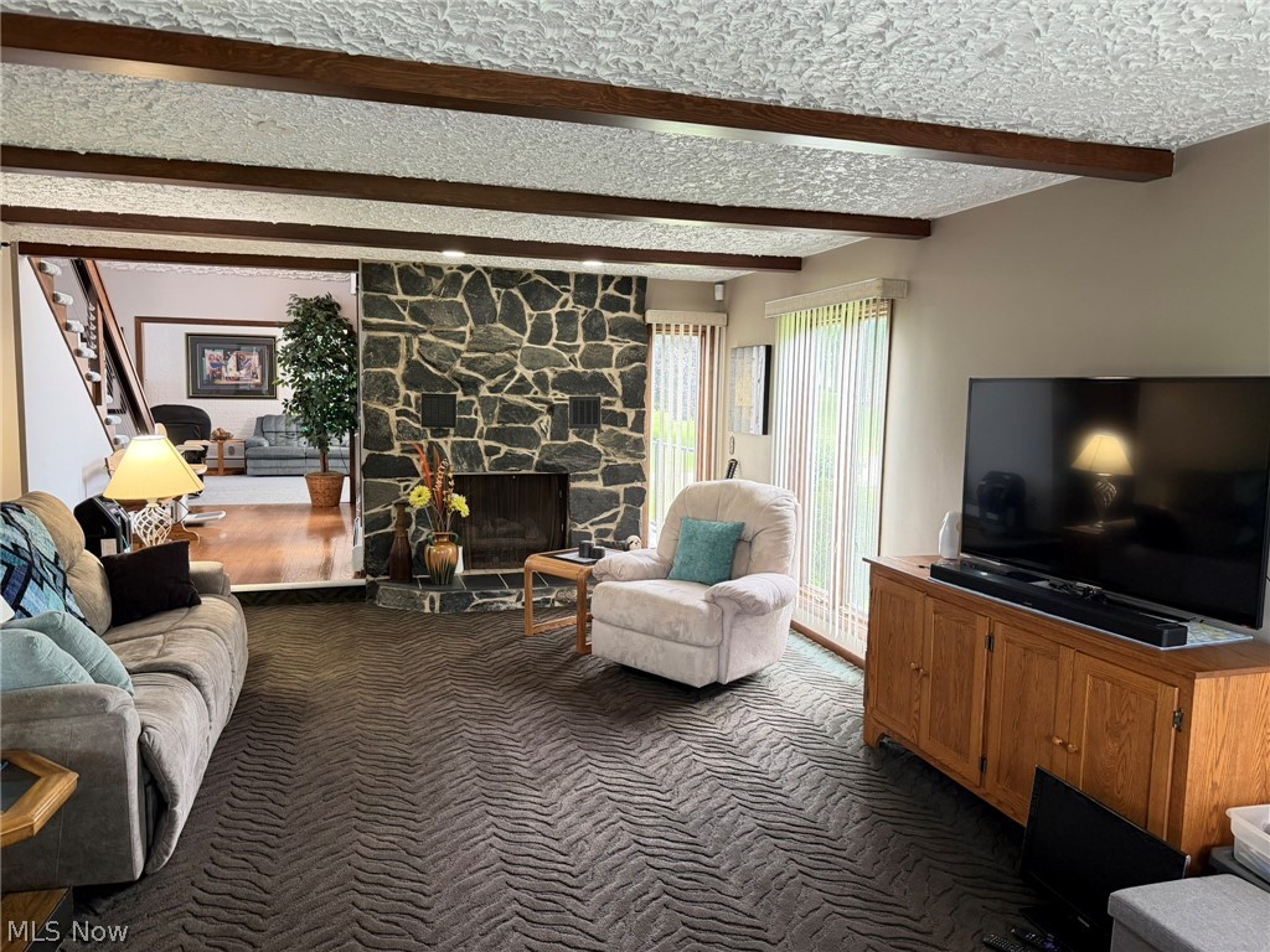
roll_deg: -0.6
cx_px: 635
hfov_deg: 71.6
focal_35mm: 24
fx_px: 881
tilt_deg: -5.3
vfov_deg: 56.8
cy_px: 476
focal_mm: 6.76
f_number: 1.78
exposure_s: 1/60
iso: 400
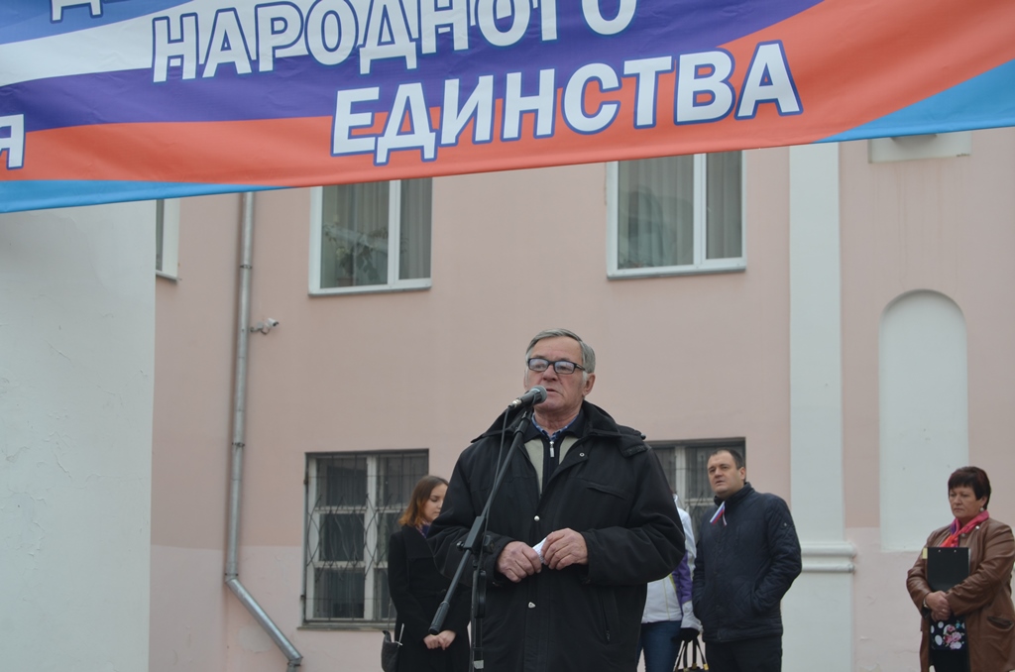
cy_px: 336
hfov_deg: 24.7
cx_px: 508
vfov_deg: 16.5
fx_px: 2321
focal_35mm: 82
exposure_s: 1/250
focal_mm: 55
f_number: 8
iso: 200
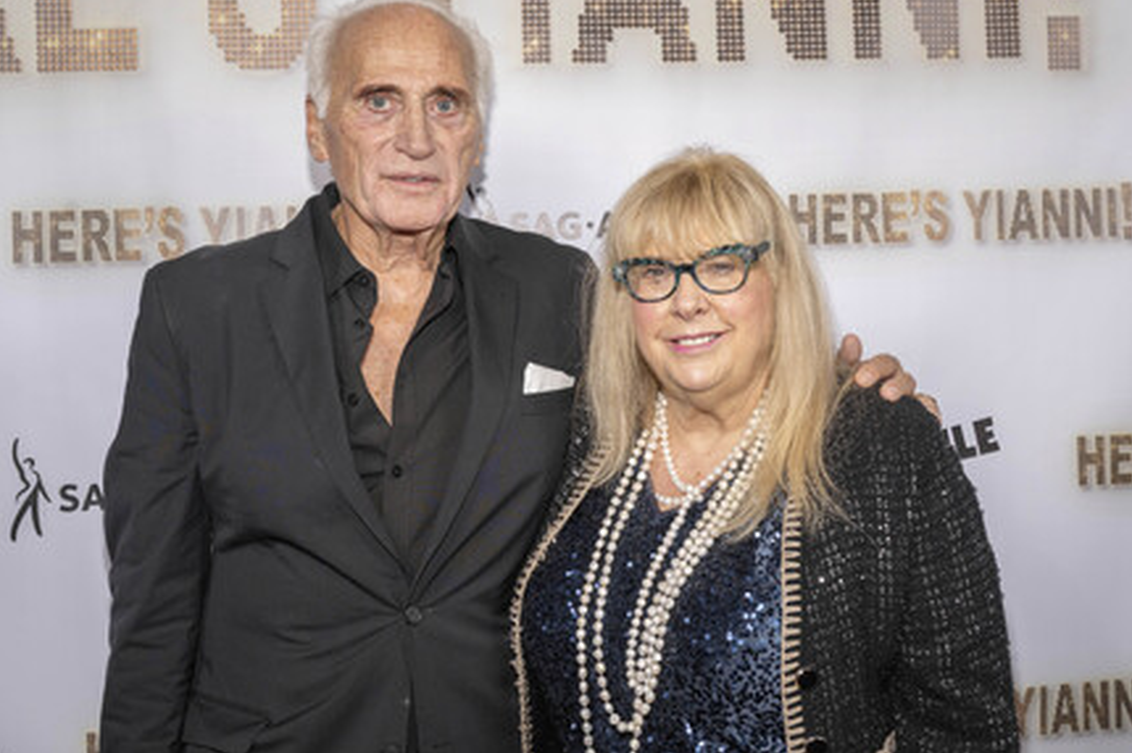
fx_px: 1320
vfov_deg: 31.8
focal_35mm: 42
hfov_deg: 46.4
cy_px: 361
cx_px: 546
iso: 640
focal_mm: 40
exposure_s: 1/200
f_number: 6.3
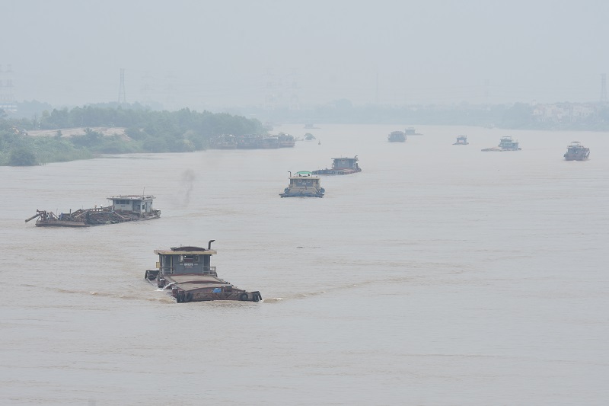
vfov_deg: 6.1
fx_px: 3805
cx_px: 304
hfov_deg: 9.2
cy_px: 203
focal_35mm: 225
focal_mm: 150
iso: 100
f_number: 32
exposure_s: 1/200
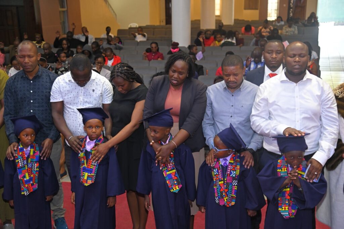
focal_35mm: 50
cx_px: 172
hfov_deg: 39.6
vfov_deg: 26.9
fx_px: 477
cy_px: 114
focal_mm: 50
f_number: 4
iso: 1600
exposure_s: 1/160
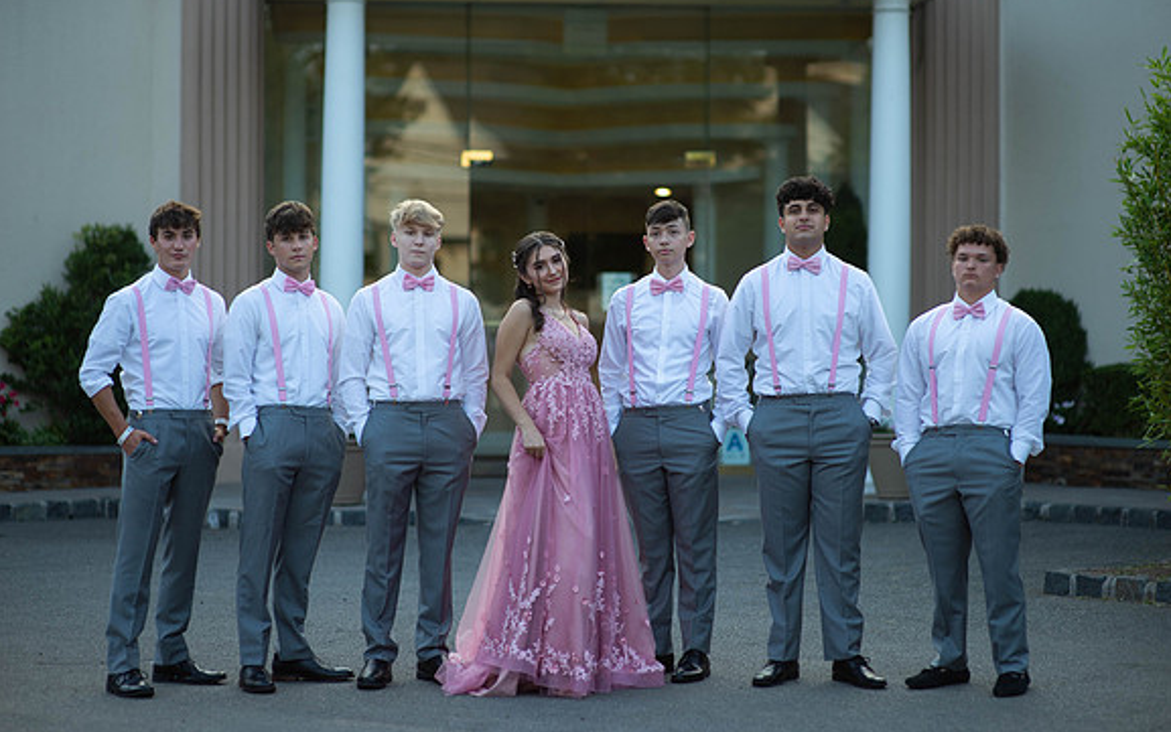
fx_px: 2777
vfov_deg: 15.0
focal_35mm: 87
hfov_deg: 23.8
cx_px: 584
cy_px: 363
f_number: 2
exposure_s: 1/1000
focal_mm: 85
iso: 250
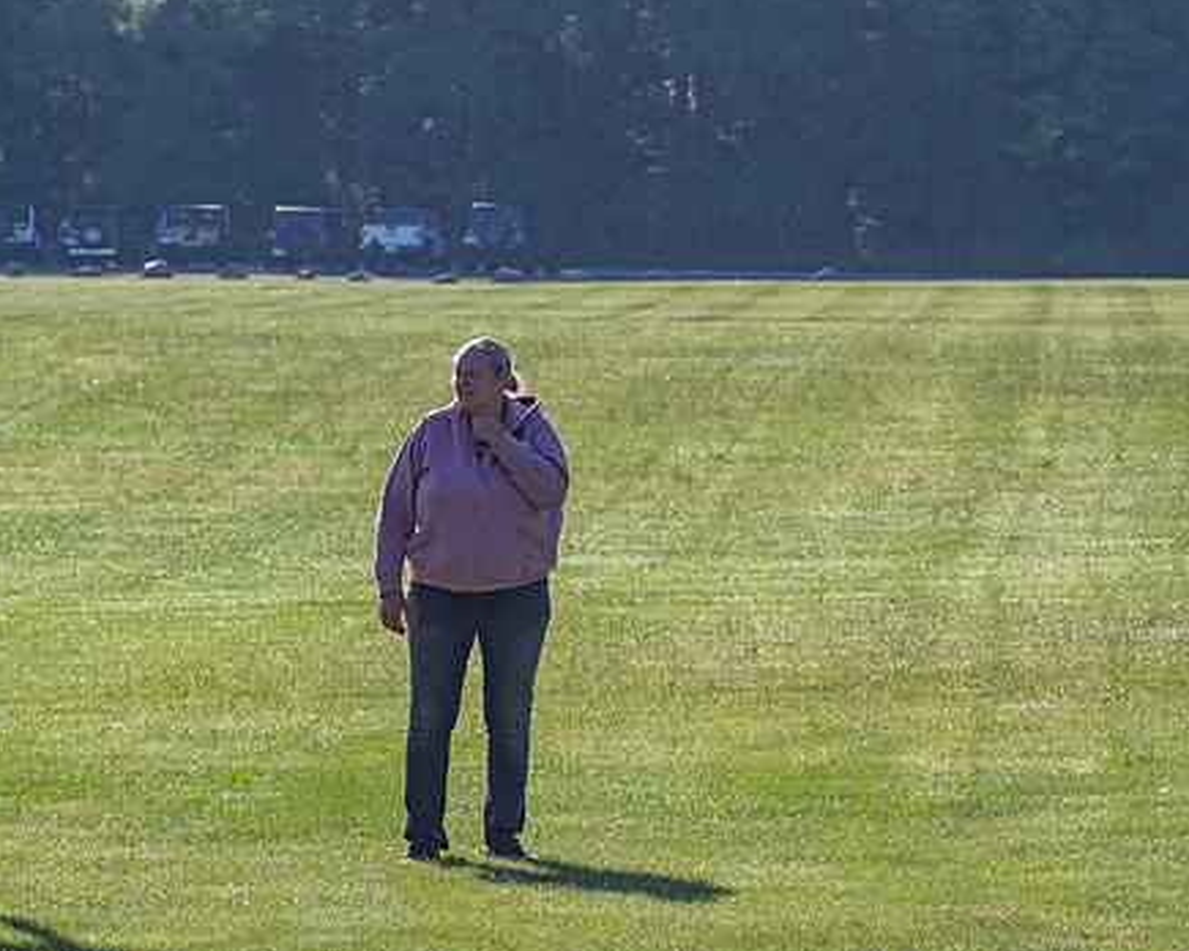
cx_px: 544
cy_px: 493
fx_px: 12809
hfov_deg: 5.3
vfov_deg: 4.3
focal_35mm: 364
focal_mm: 140
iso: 200
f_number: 7.1
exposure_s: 1/800
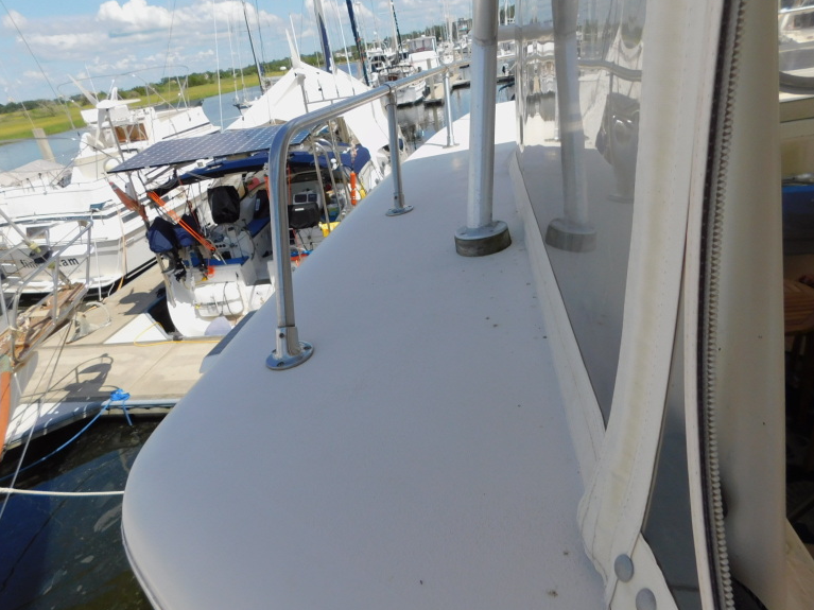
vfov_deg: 56.8
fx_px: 564
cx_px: 422
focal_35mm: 24
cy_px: 294
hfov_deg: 71.6
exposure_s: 1/500
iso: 125
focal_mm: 4
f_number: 6
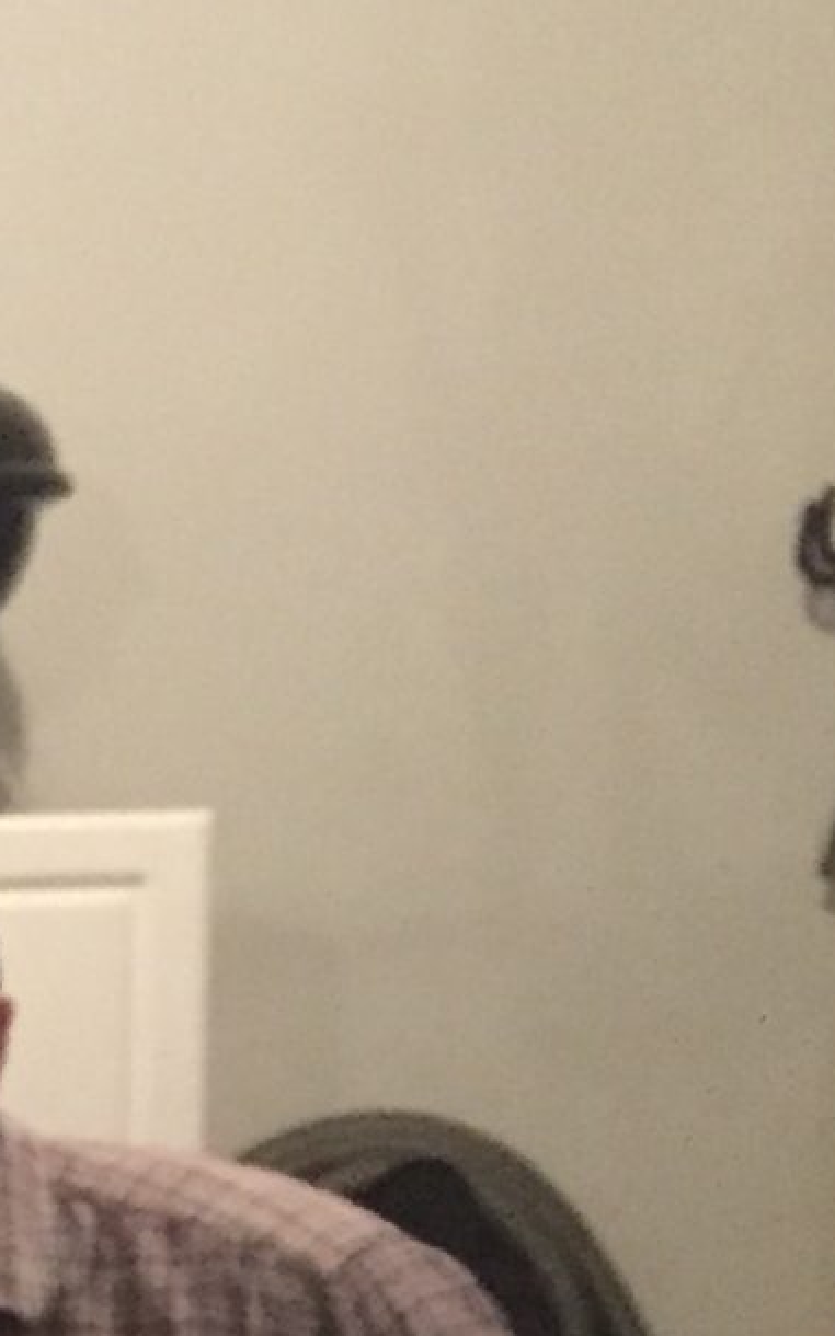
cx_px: -1832
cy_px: 1555
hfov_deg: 8.3
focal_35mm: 129
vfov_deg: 15.7
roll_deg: +1.8
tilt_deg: -4.8
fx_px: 4699
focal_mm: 4.15
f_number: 2.2
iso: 400
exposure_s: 1/15
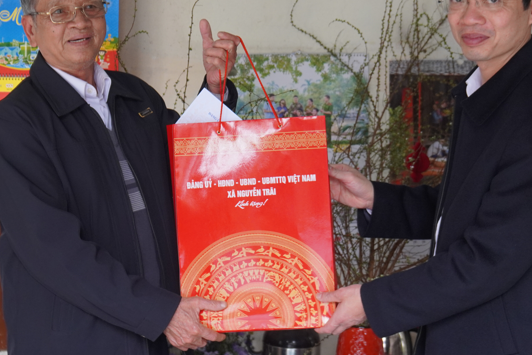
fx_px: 1167
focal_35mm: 79
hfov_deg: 25.7
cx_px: 251
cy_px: 126
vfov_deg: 17.2
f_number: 4
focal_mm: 32
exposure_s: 1/160
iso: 800
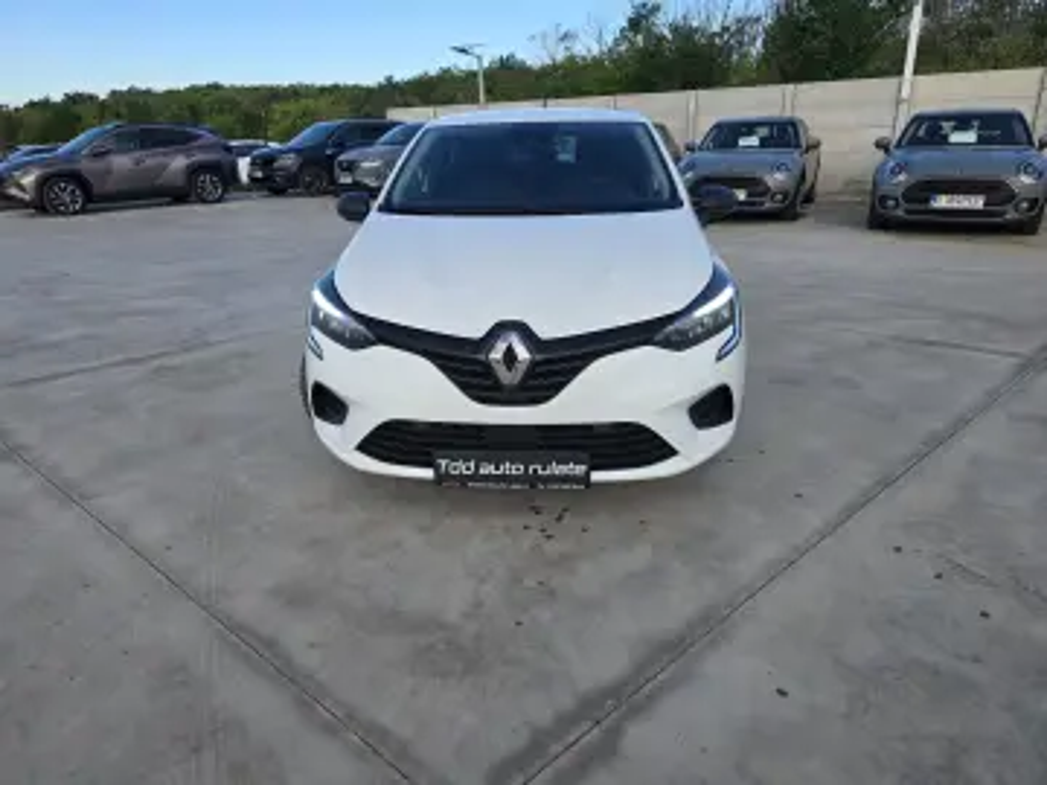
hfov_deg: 73.9
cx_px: 524
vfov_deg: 58.9
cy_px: 392
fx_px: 696
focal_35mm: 23
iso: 12
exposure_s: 1/366
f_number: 1.7
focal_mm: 6.3
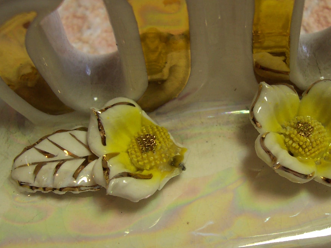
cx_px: 218
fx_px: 488
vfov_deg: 28.5
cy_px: 137
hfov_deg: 37.1
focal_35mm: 51
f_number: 2.8
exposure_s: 1/90
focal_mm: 5.6
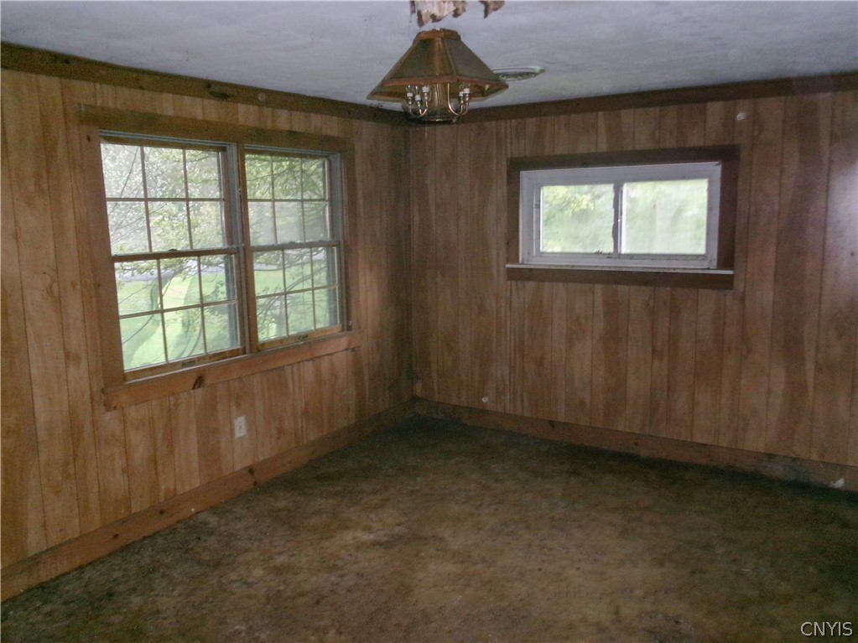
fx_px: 694
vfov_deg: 49.7
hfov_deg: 63.4
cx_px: 429
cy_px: 322
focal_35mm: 28
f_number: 3.9
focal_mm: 5.1
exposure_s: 1/34
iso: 400
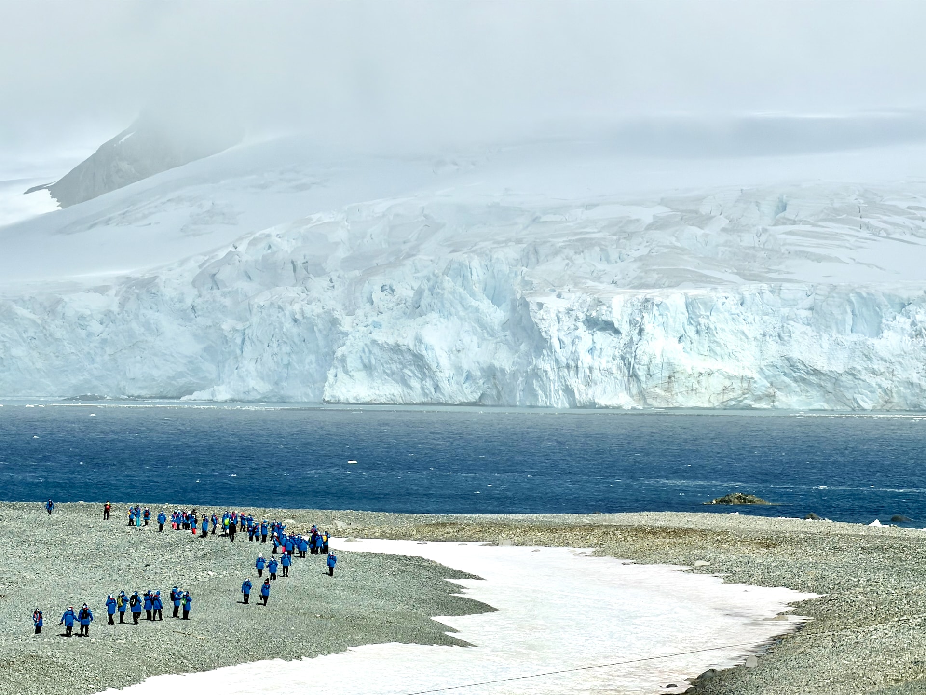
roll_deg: -1.1
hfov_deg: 9.9
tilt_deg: +0.0
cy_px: 348
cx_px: 463
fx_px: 5350
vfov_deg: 7.4
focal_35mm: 200
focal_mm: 16.89
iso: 16
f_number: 2.8
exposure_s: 1/1779
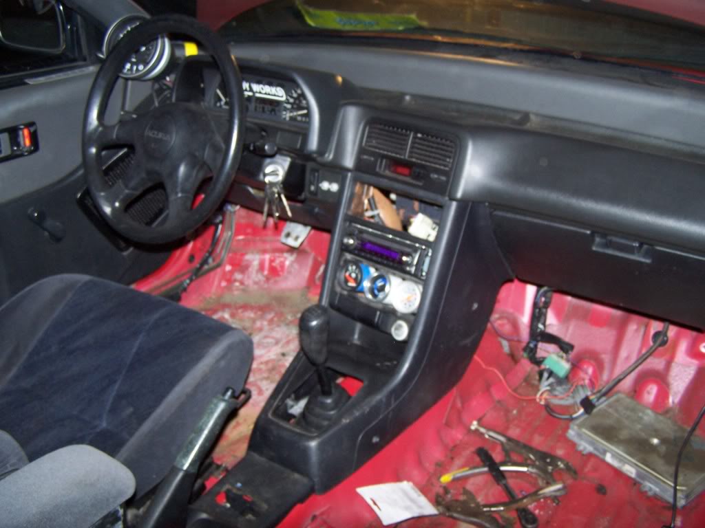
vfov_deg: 37.7
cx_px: 352
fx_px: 774
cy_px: 264
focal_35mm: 38
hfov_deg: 49.0
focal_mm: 6.3
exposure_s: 1/60
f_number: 2.8
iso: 140
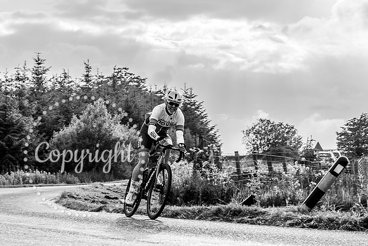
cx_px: 169
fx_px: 1201
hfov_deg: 17.4
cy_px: 148
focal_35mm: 117
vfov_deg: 11.7
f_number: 6.3
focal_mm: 67
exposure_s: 1/400
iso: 200
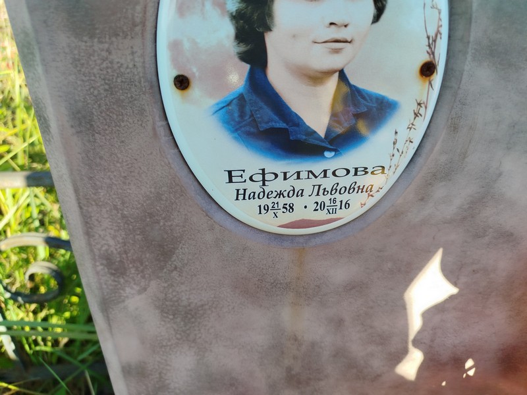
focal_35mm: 24
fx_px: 365
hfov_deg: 71.6
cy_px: 198
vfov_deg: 56.8
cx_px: 264
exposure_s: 1/219
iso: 50
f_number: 1.7
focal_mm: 5.31
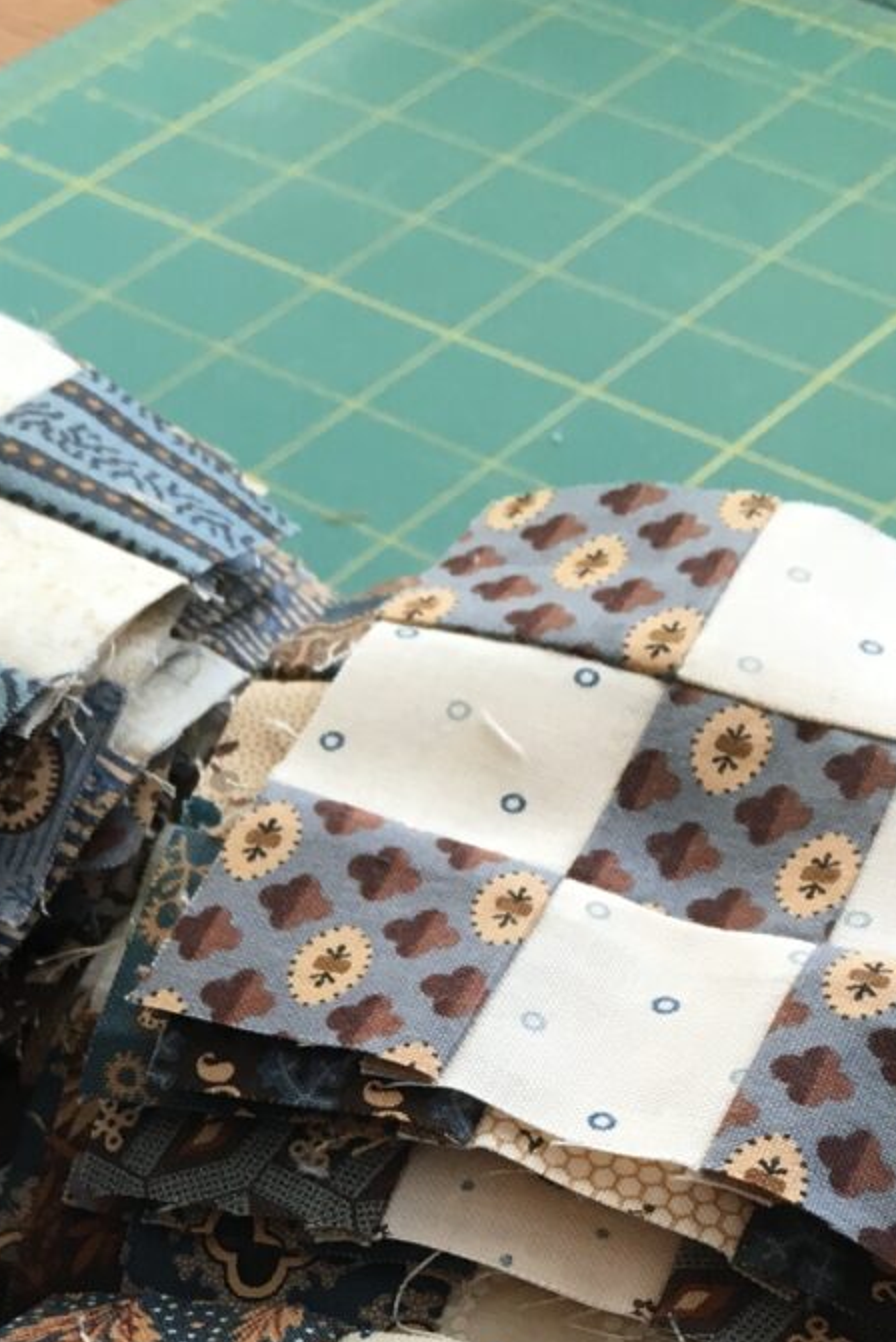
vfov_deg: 27.1
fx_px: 2573
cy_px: 1424
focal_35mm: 69
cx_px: -64
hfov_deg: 19.0
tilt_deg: -52.1
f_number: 2.2
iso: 25
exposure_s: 1/30
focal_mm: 4.15
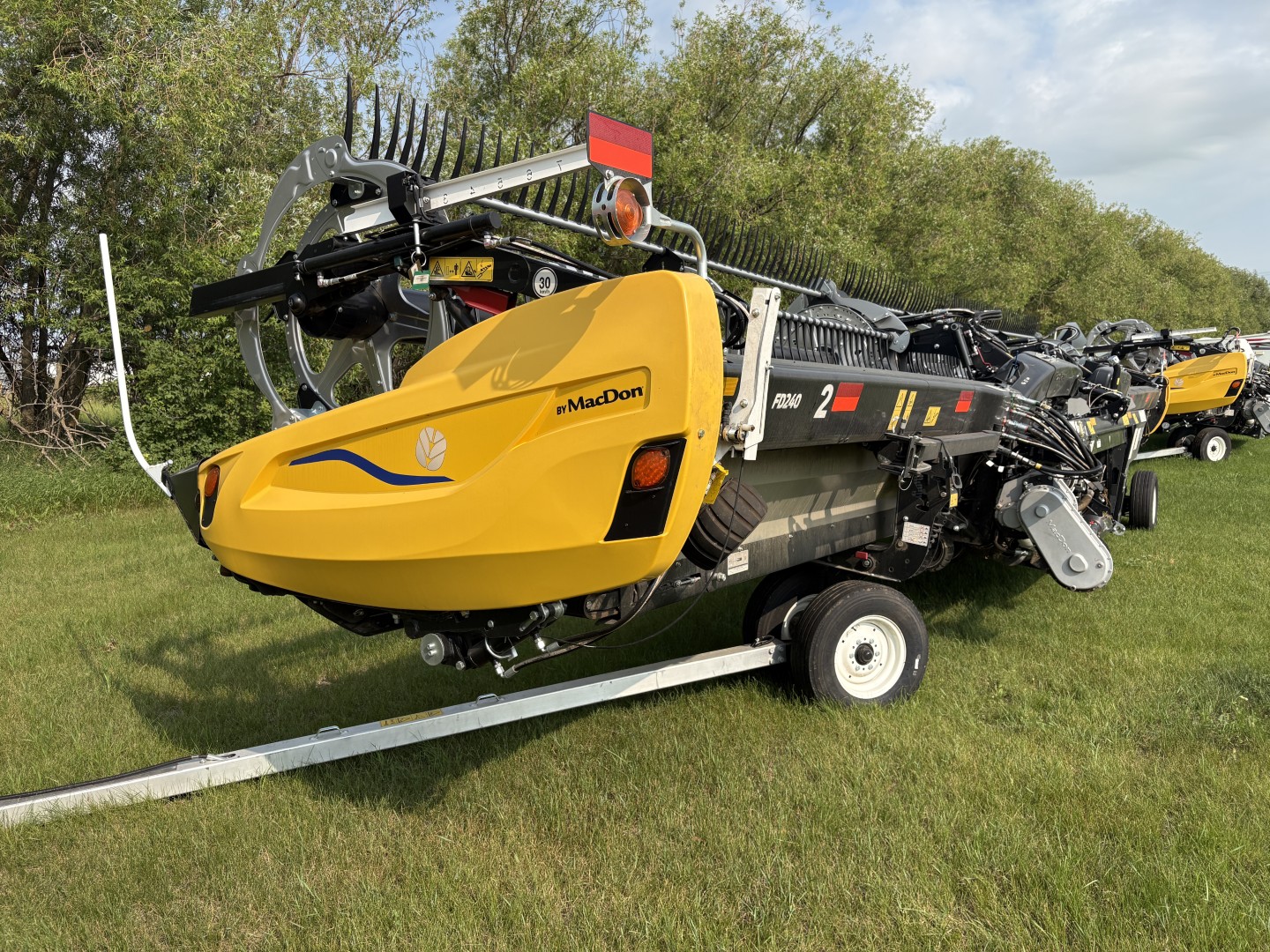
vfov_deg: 53.1
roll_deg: +1.6
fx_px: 954
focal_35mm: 26
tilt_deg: -6.0
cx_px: 635
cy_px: 476
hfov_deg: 67.3
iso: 50
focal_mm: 5.96
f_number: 1.6
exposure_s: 1/2538
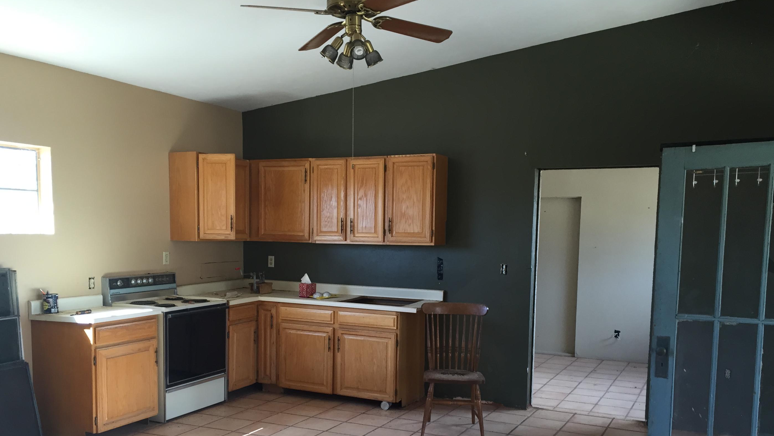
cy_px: 301
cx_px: 376
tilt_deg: -6.9
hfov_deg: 58.0
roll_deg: -0.3
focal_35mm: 34
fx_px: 698
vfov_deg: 34.2
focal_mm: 4.15
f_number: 2.2
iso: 32
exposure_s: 1/40
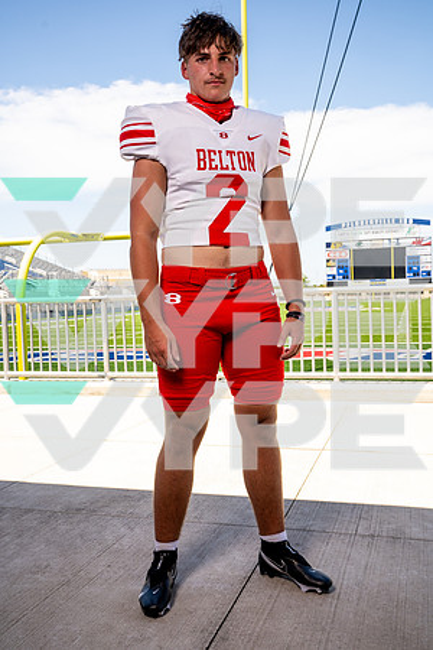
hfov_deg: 37.9
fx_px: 631
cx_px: 216
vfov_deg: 54.4
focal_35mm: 35
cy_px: 325
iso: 100
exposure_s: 1/125
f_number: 8
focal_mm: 35
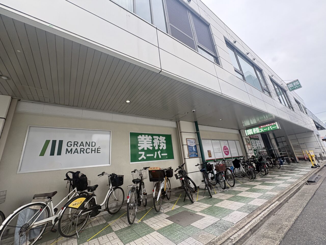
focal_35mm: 14
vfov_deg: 85.7
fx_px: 132
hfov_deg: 102.1
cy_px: 122
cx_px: 163
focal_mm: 2.22
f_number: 2.2
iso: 64
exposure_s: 1/212
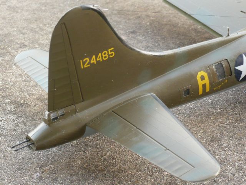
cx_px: 123
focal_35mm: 110
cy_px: 92
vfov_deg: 13.5
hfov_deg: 17.9
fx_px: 782
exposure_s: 1/25
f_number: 5.4
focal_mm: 15.2
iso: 200
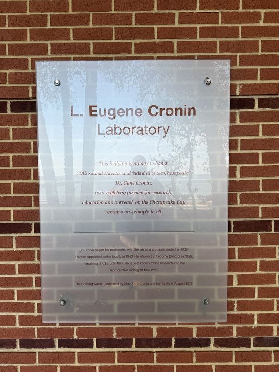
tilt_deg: -2.5
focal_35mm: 24
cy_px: 186
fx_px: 258
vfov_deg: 71.6
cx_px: 140
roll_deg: -0.2
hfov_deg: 56.8
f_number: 1.78
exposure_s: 1/443
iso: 80
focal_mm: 6.76
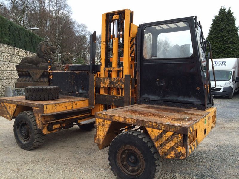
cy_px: 90
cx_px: 120
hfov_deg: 60.0
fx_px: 207
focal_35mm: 30
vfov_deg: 46.8
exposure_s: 1/252
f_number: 2.2
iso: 32
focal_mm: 4.12
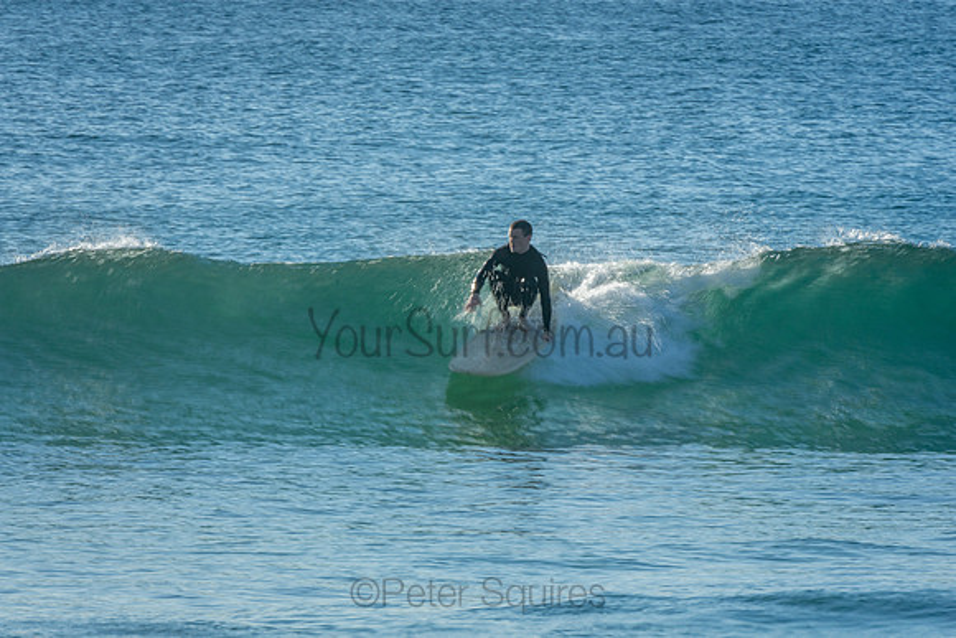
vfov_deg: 2.3
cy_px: 319
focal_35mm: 600
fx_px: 15936
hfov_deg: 3.4
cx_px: 478
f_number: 22
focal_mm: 400
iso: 100
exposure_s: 1/30
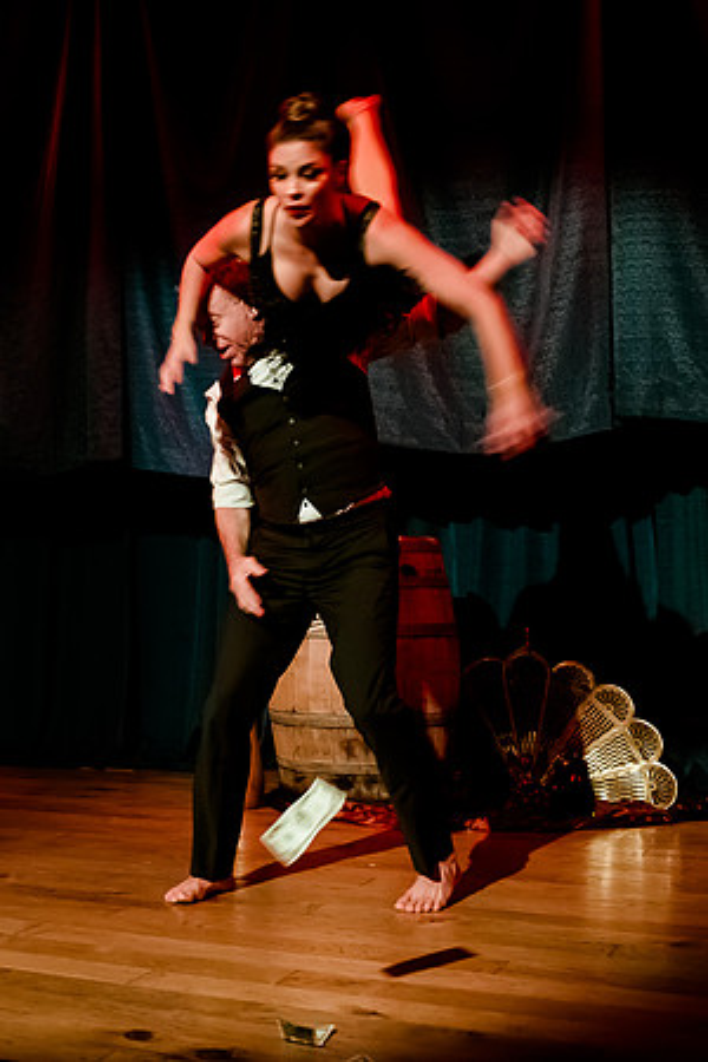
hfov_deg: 25.6
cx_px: 82
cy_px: 441
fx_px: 1509
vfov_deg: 38.6
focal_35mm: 51
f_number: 2.8
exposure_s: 1/100
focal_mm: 27
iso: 5000
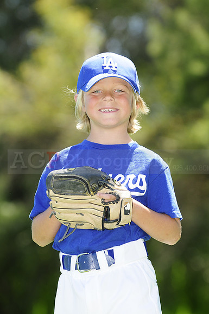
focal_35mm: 225
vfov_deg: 9.2
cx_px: 104
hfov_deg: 6.1
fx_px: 1965
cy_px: 157
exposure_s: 1/640
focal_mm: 150
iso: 200
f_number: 4
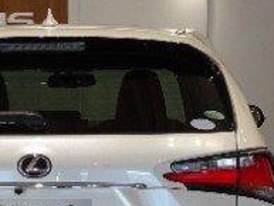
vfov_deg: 11.6
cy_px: 223
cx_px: 55
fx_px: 998
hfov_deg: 15.5
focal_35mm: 126
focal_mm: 6.56
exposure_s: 1/40
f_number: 4
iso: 100
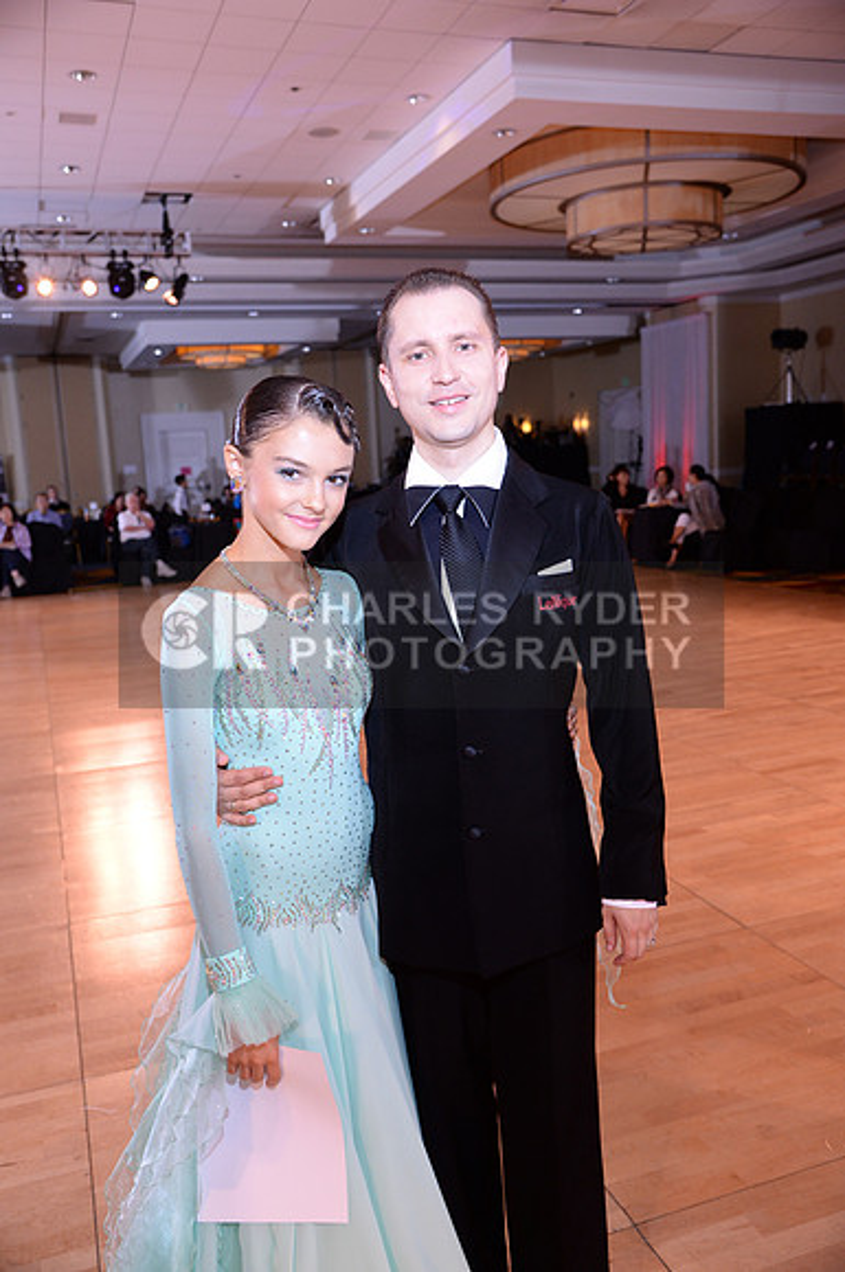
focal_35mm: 31
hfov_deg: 42.2
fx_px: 1095
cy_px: 636
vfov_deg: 60.4
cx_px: 422
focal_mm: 31
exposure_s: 1/250
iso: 1250
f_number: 4.5
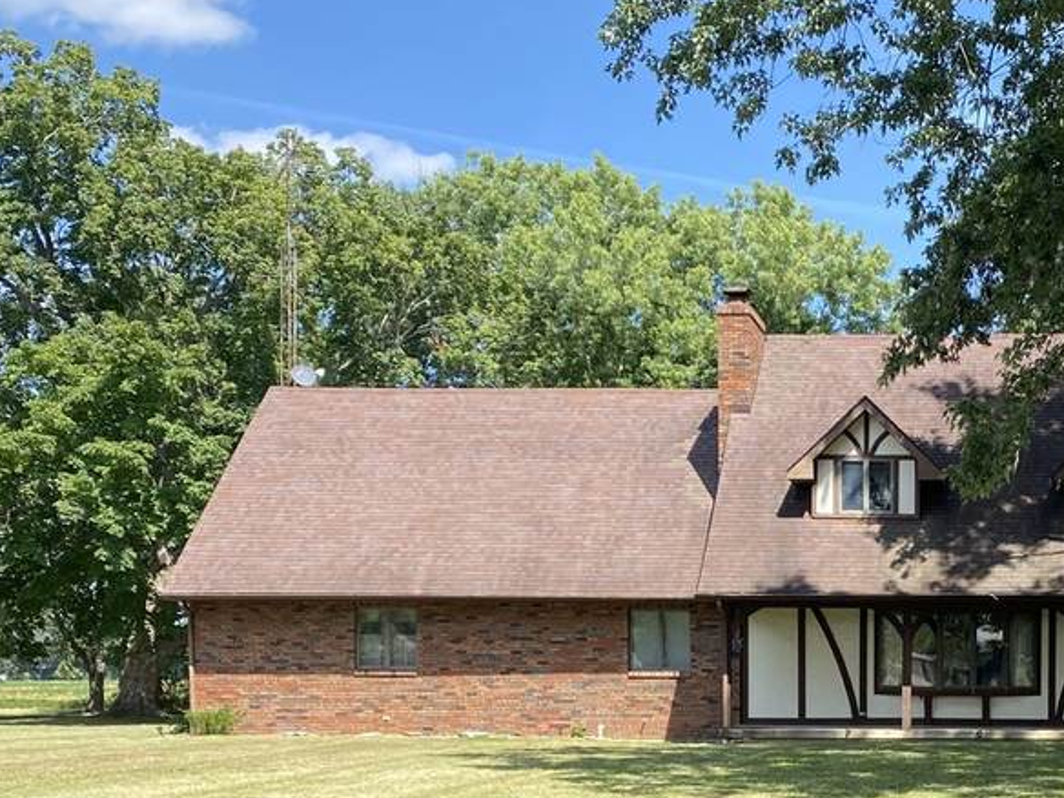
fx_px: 1752
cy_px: 740
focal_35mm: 57
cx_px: 933
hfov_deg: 32.3
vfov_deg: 24.8
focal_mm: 4.25
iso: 32
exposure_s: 1/799
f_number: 1.8
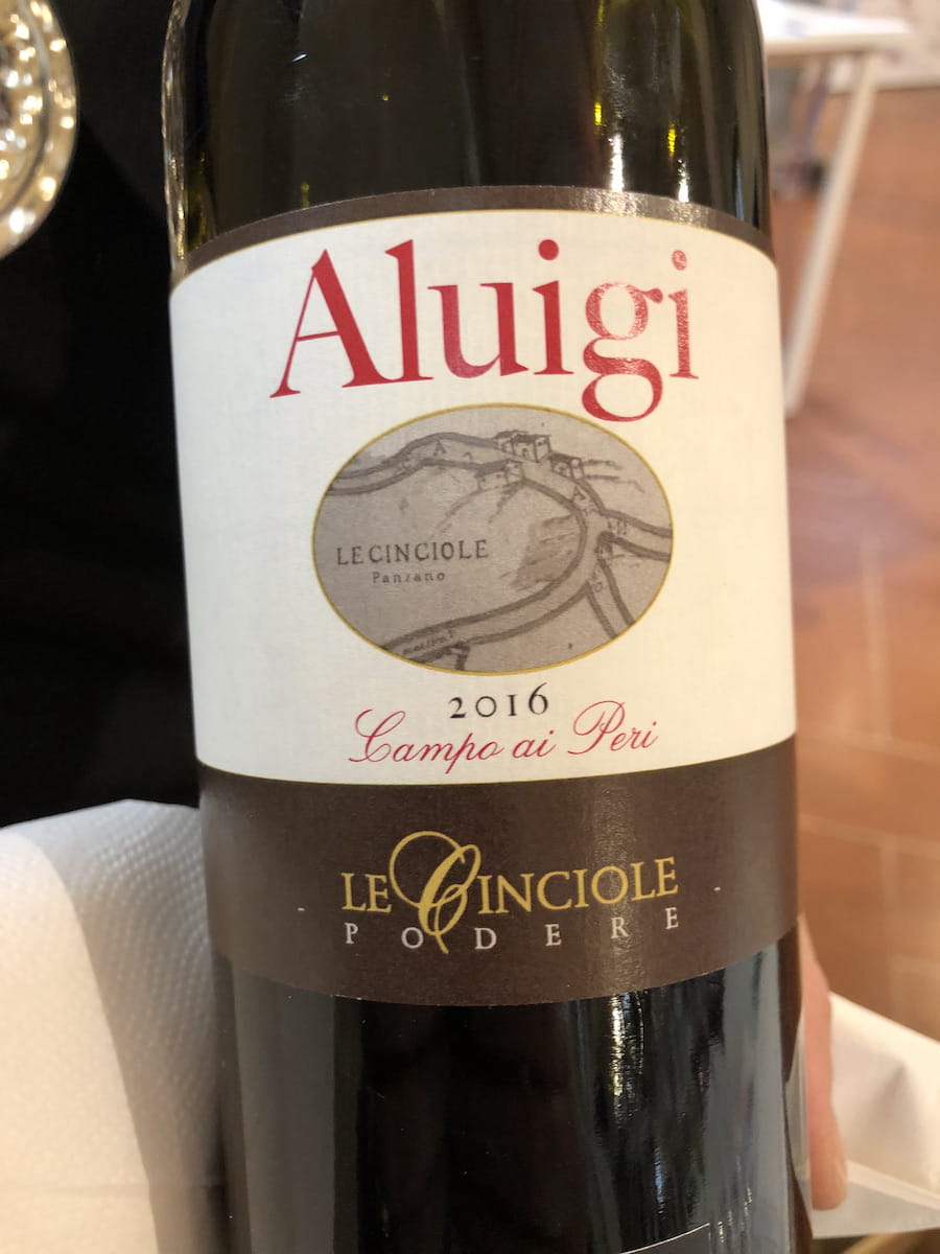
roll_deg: -3.9
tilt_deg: -37.5
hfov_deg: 49.7
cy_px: 627
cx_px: 470
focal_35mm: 28
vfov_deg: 63.4
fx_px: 1014
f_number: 1.8
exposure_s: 1/16
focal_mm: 4
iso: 64
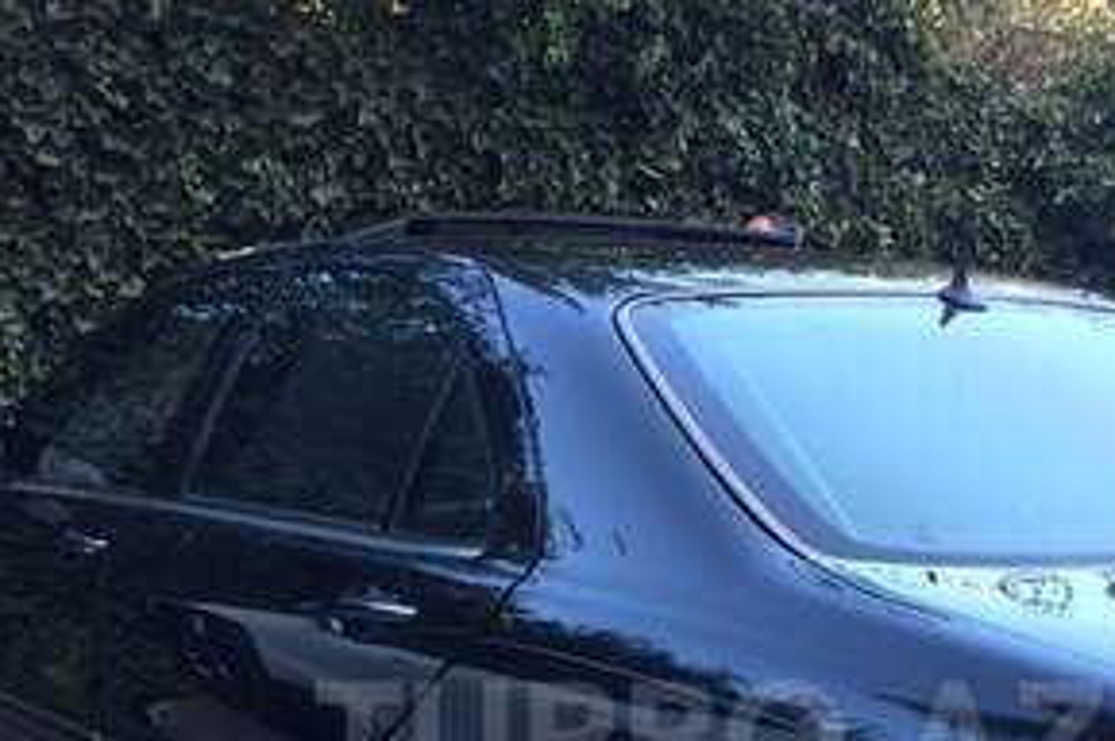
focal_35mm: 69
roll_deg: +1.3
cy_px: 739
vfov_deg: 19.1
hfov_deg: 29.1
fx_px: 2135
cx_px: 710
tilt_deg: -8.0
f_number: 2.2
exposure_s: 1/100
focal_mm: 4.15
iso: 40
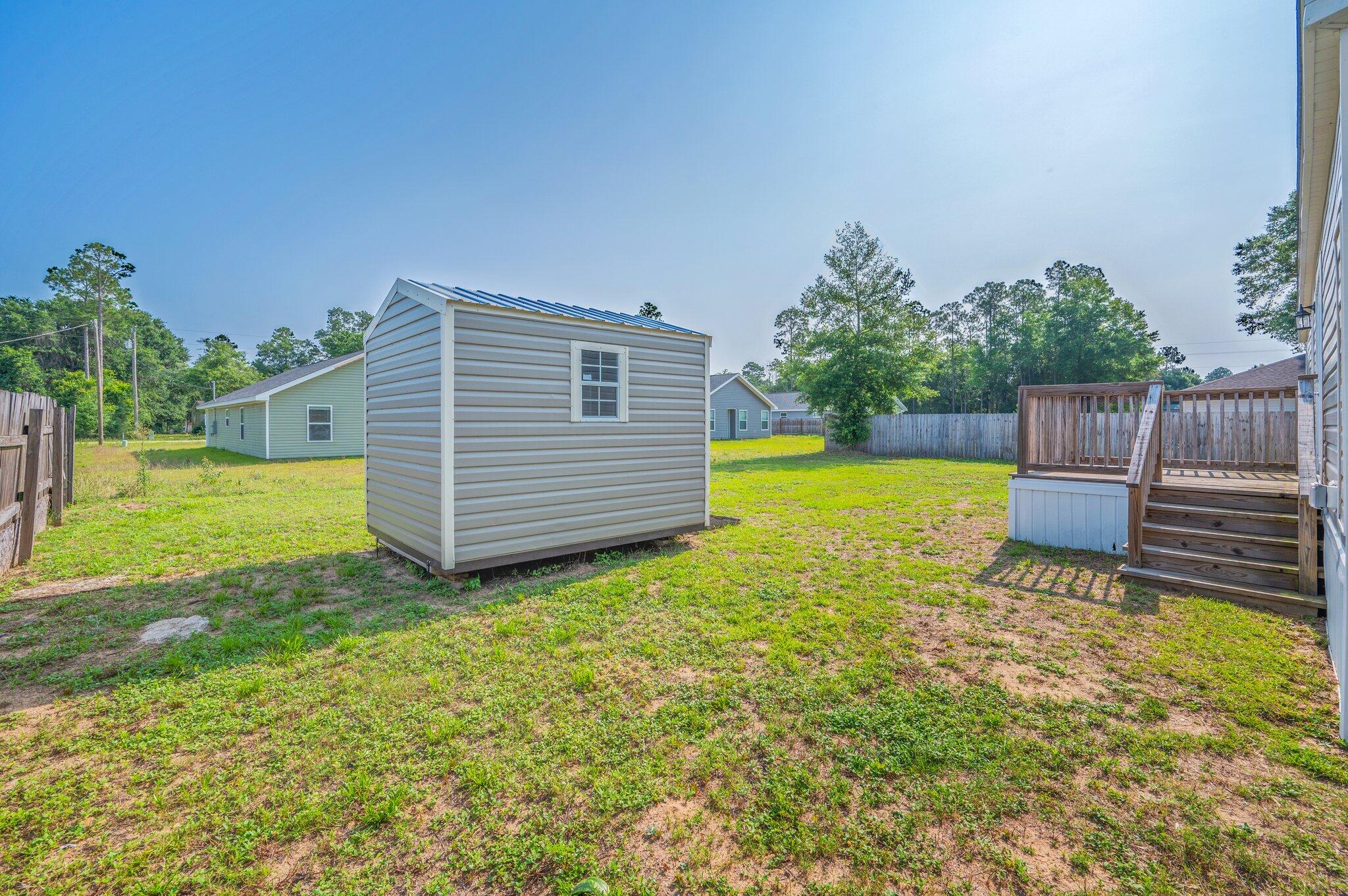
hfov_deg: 100.4
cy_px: 448
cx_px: 674
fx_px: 561
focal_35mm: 15
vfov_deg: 77.2
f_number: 9
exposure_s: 1/320
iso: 100
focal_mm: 15
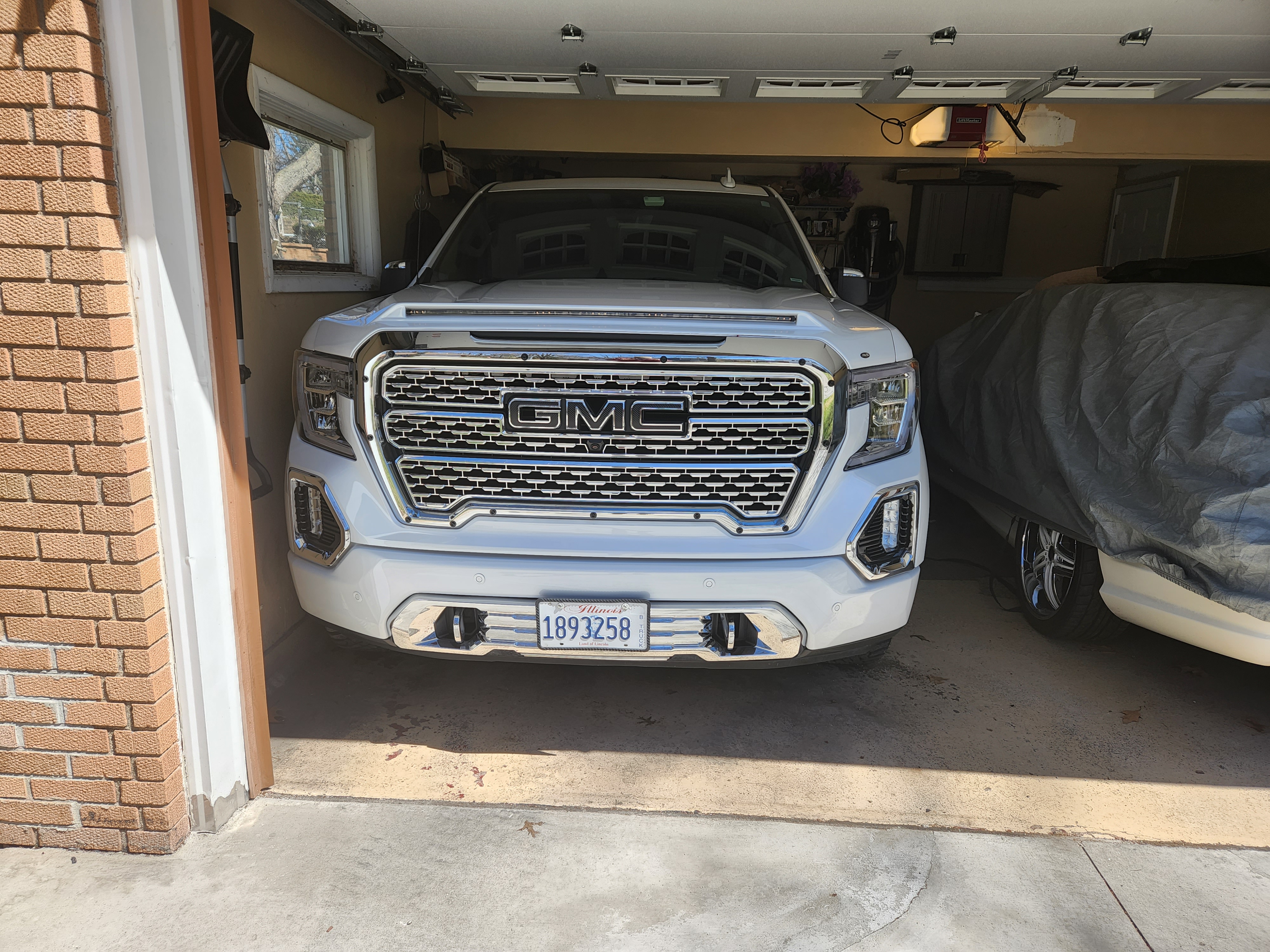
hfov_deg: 73.9
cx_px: 635
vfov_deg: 58.9
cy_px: 476
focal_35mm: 23
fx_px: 844
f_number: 1.8
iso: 20
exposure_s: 1/679
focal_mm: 5.4
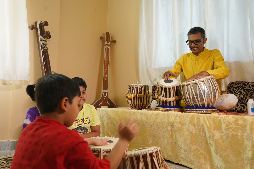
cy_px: 84
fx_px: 226
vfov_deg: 41.1
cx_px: 127
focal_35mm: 32
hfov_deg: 58.7
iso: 2000
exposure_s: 1/100
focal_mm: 32
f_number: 5
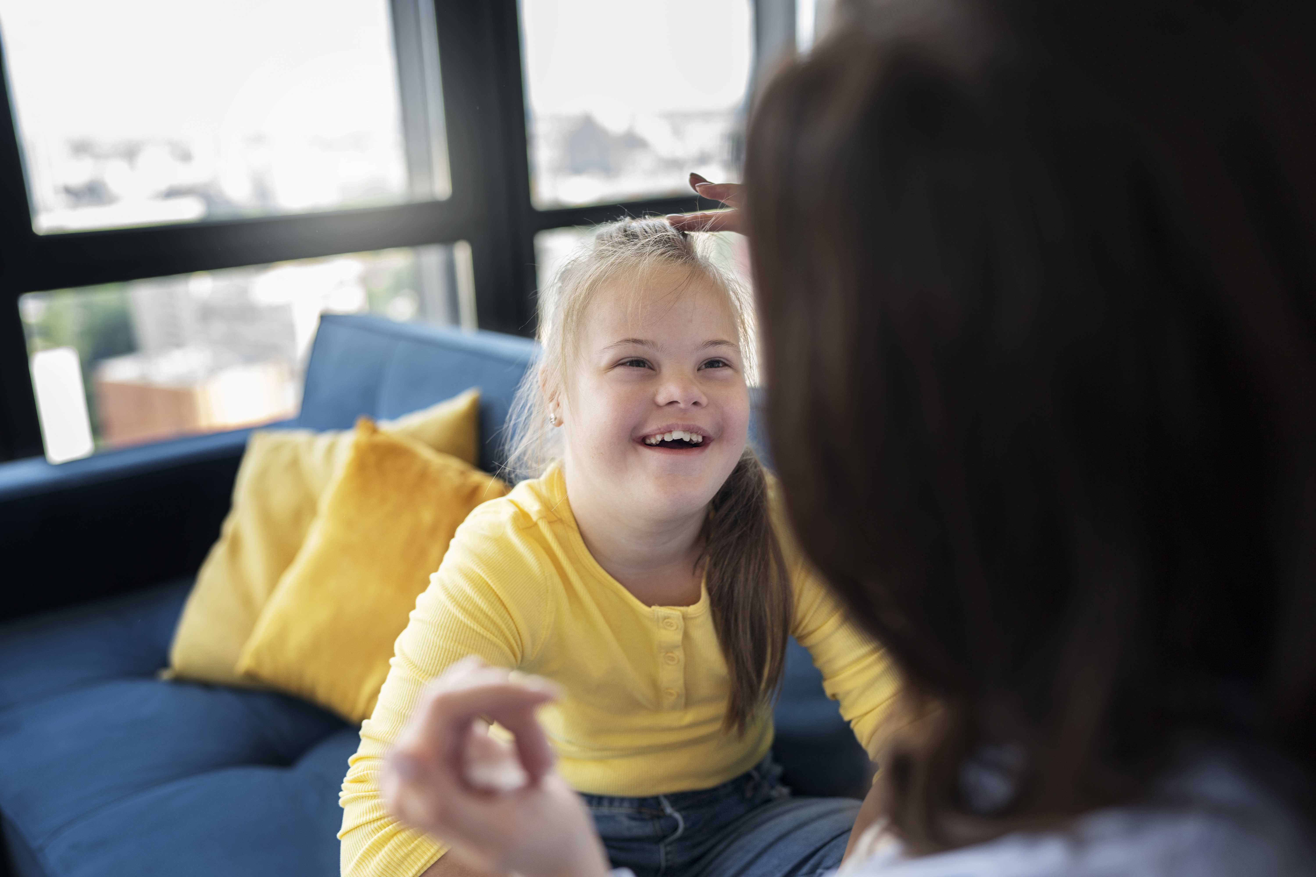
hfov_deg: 54.4
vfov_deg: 37.9
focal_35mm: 35
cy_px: 438
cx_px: 658
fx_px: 1279
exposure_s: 1/250
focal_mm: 35
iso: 320
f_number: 2
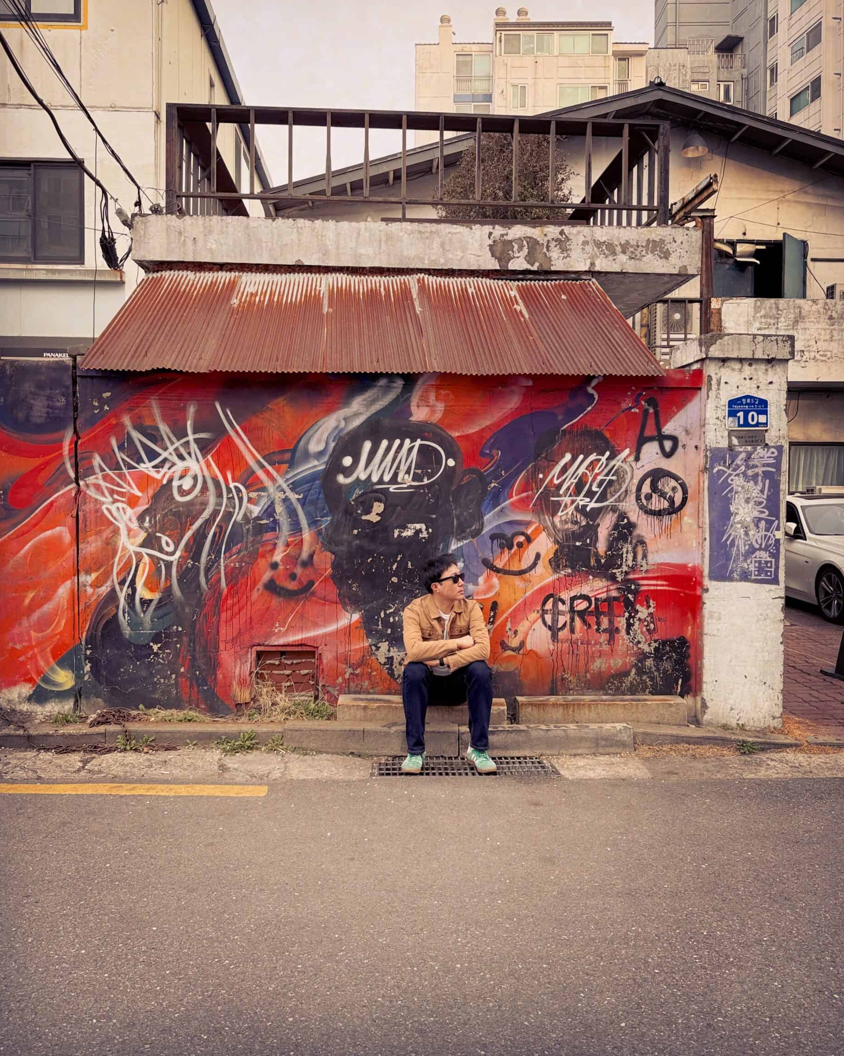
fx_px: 812
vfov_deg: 66.0
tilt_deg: -1.1
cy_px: 494
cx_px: 414
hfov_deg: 54.9
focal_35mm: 26
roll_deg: -1.8
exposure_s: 1/476
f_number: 1.78
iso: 100
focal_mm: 6.76
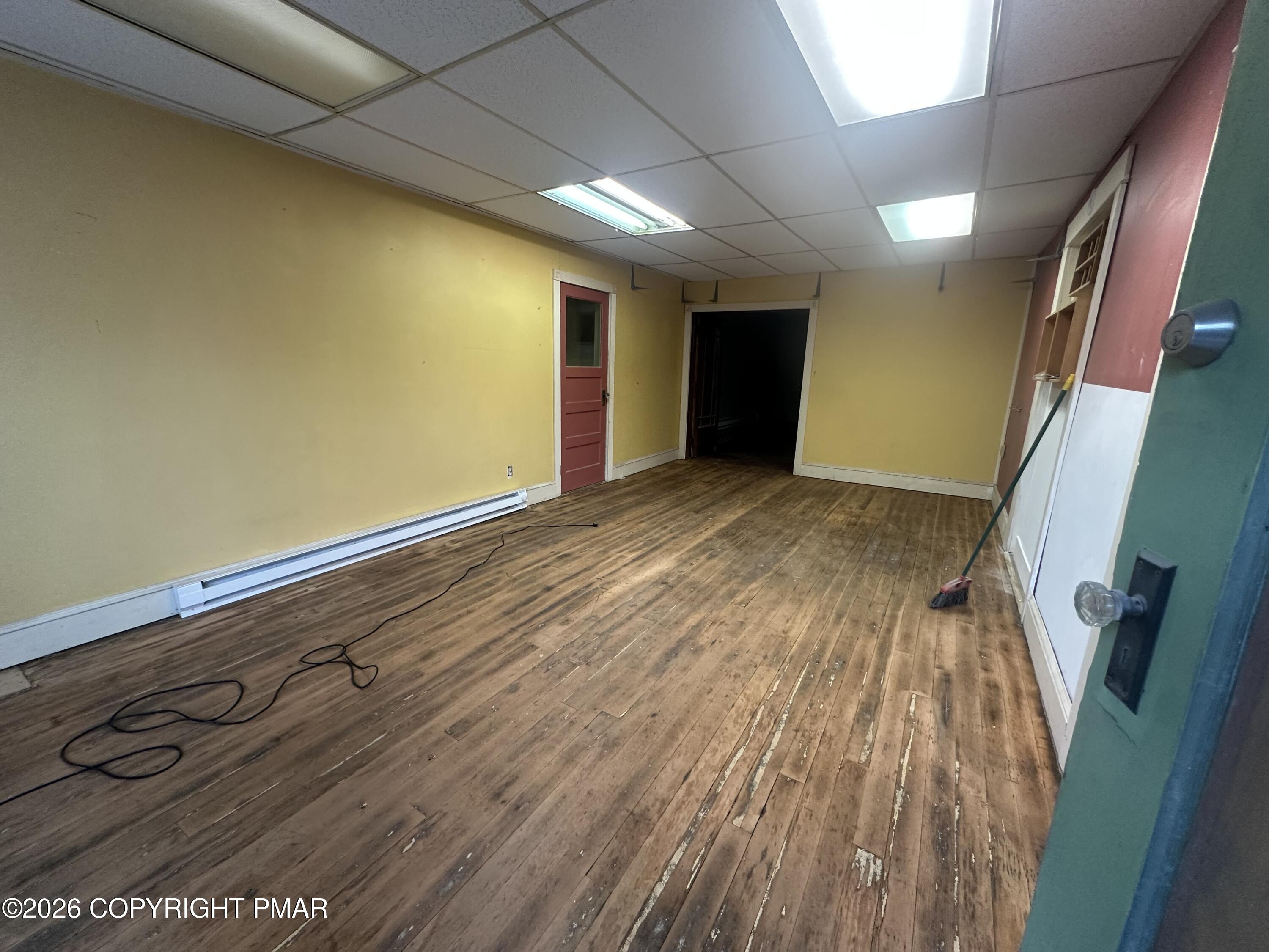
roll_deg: -1.8
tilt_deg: -11.9
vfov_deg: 85.7
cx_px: 634
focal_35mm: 14
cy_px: 476
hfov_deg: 102.1
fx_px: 513
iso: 160
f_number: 2.2
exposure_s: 1/60
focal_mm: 2.22
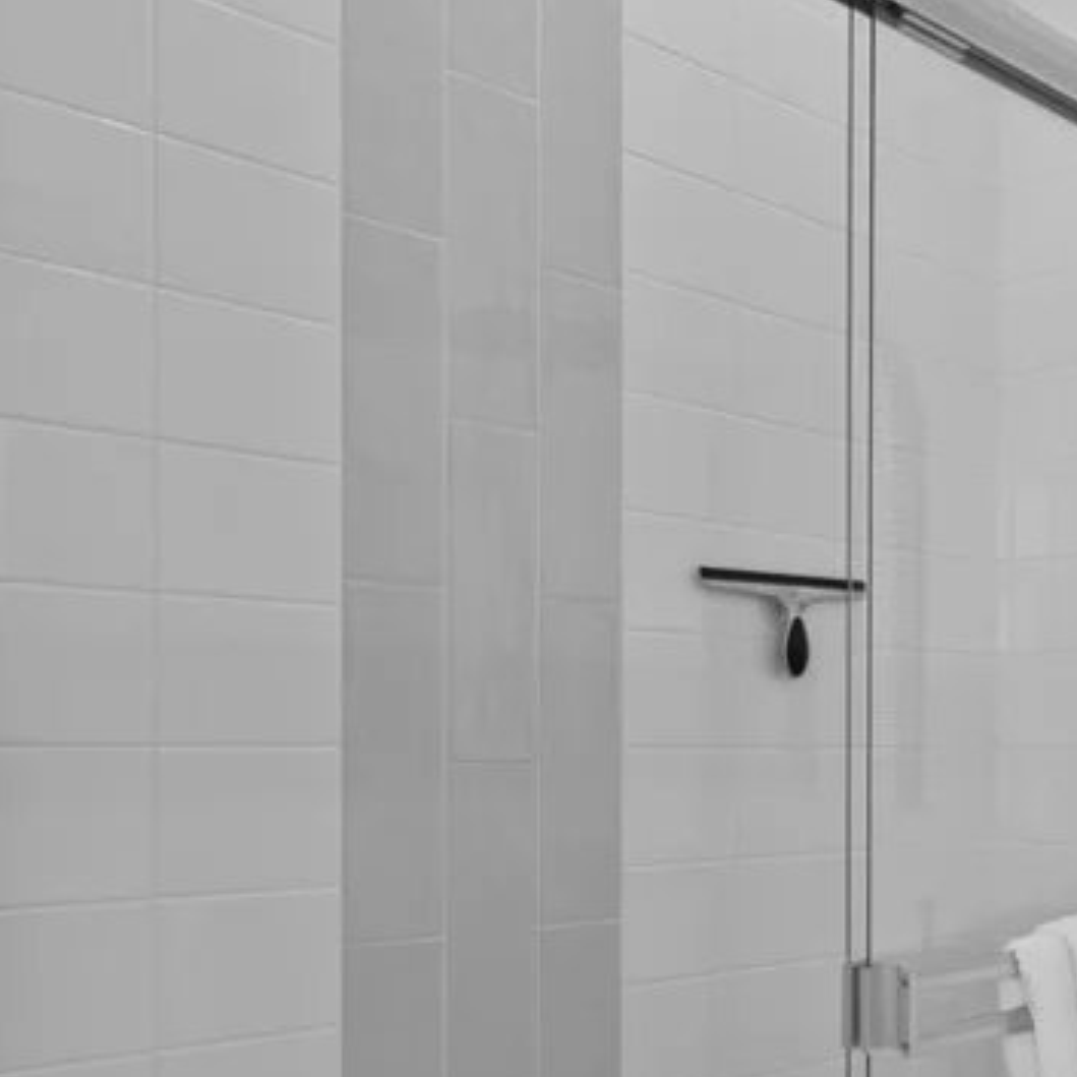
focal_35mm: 37
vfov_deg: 43.6
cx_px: 1483
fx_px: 1302
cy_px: 795
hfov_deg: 31.4
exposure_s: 1/10
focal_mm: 10
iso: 400
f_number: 8
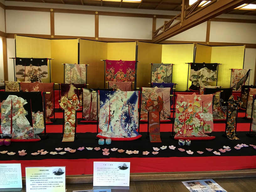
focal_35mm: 30
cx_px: 128
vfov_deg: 46.8
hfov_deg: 60.0
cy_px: 96
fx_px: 222
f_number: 2.2
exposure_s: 1/30
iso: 125
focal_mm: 4.12
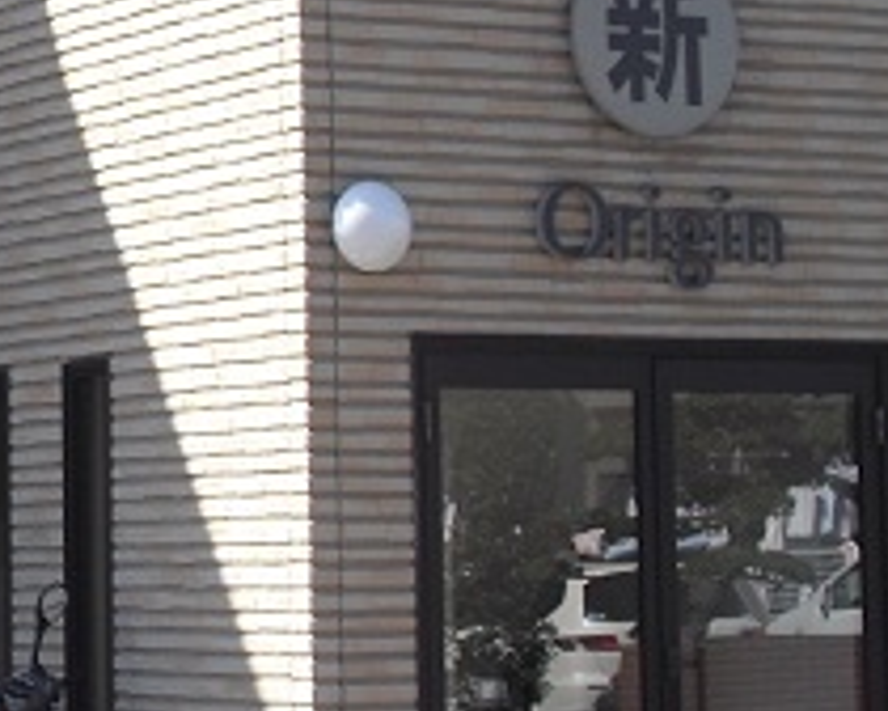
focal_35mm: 149
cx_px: -410
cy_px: 25
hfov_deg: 12.4
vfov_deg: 10.3
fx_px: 3916
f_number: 8.5
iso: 100
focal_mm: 7.7
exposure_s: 1/80
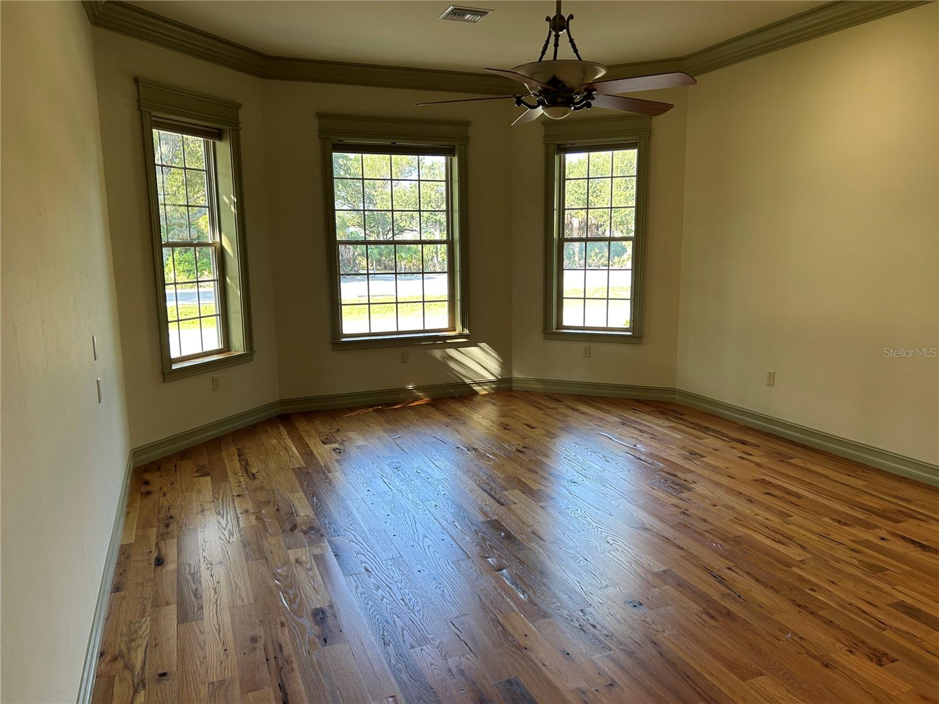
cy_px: 352
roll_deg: +1.1
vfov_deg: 53.1
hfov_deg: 67.3
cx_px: 470
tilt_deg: -9.7
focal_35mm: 26
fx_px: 705
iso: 80
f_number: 1.5
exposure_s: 1/120
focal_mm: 5.7
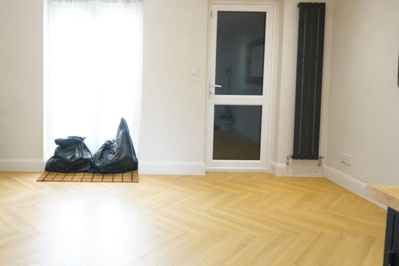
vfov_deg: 44.6
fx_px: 322
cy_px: 99
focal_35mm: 29
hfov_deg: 62.3
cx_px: 137
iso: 500
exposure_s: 1/13
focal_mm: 16
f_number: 5.6
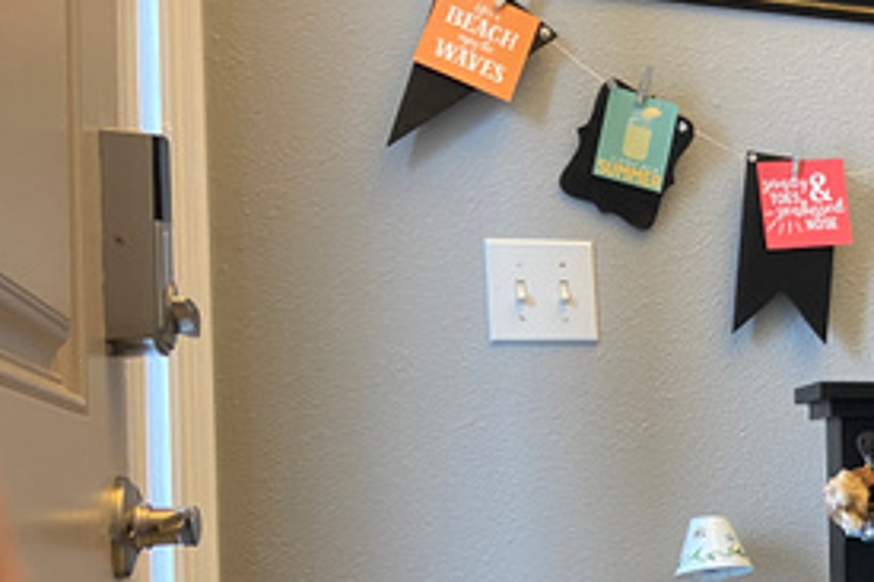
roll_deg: +1.7
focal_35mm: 63
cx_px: 1001
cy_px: 518
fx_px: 1529
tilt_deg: -0.7
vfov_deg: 21.1
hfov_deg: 28.5
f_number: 1.8
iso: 250
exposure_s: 1/60
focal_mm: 4.25
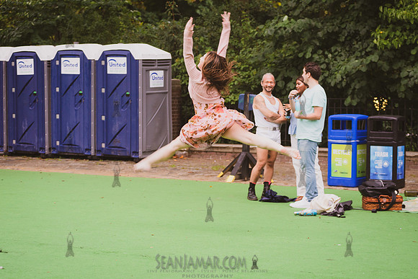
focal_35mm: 92
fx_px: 1072
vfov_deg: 14.8
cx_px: 209
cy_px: 140
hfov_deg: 22.1
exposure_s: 1/125
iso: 1600
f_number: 4.5
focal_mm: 86
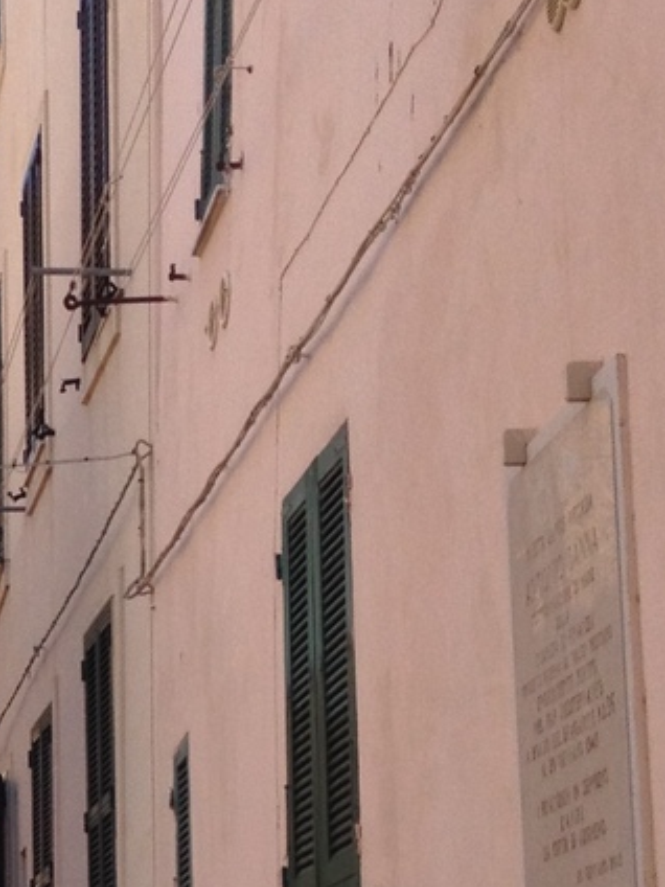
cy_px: 897
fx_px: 3381
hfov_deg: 10.8
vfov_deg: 14.7
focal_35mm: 132
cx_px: -345
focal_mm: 4.28
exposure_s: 1/968
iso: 50
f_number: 2.4
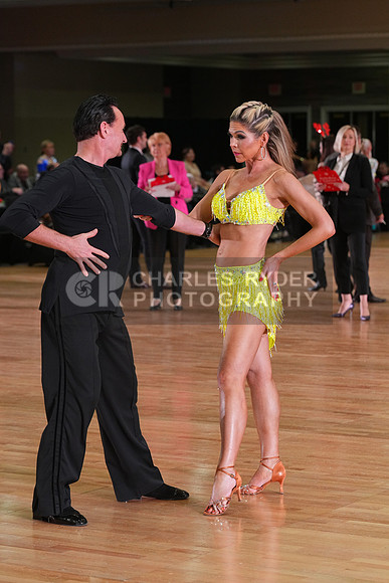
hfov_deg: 12.3
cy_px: 292
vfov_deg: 18.4
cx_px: 194
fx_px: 1798
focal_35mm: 111
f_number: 5.6
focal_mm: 111
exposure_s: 1/200
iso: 2500
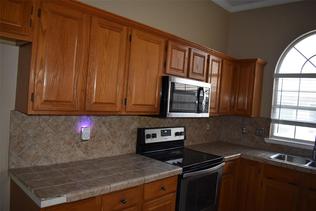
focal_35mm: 27
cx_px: 158
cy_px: 106
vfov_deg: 48.0
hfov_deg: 67.4
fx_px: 237
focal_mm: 18
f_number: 3.5
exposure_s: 1/60
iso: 1800
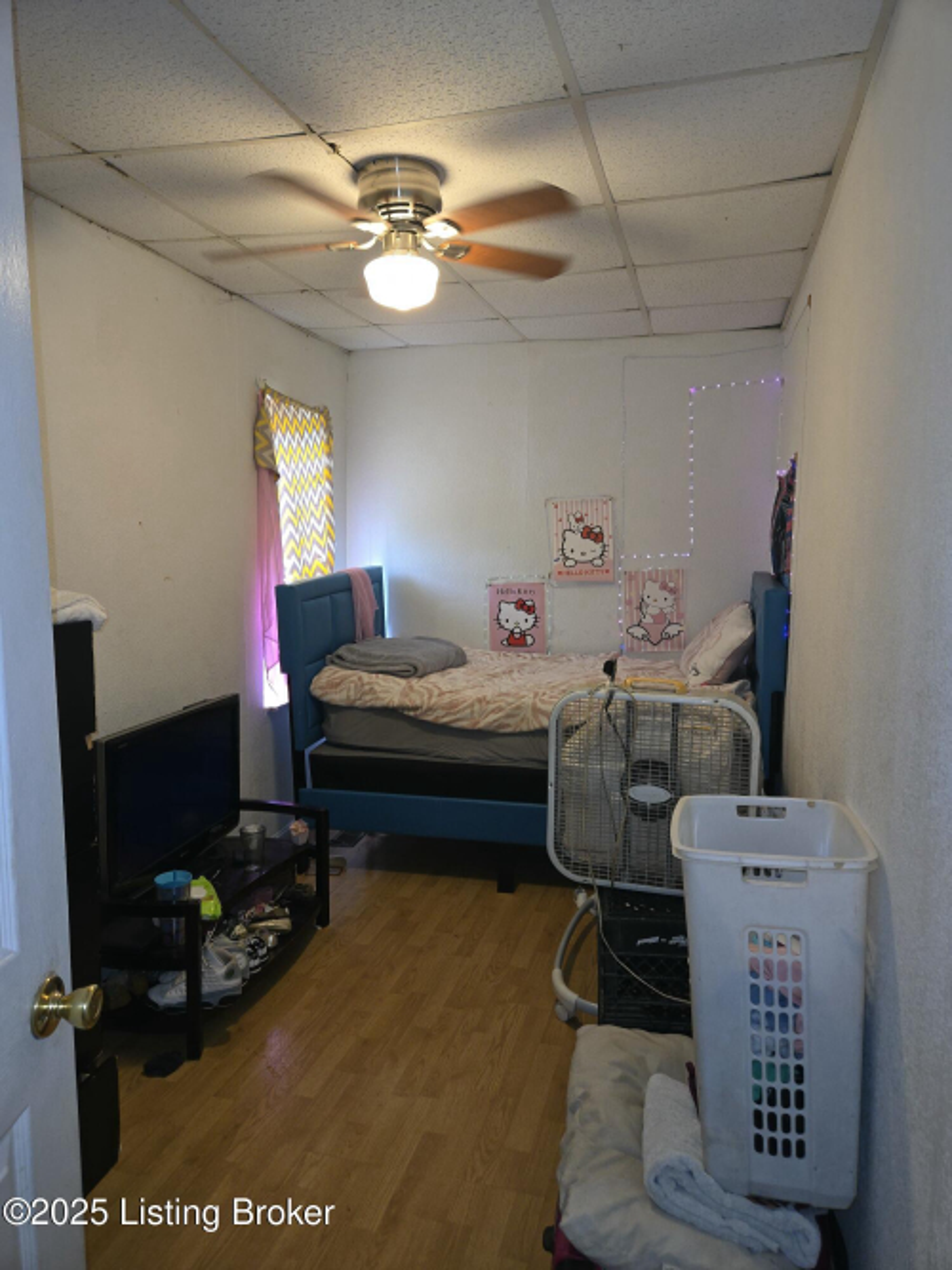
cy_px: 635
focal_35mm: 23
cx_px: 476
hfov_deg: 58.9
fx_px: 844
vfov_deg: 73.9
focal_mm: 5.4
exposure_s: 1/40
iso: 125
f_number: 1.8
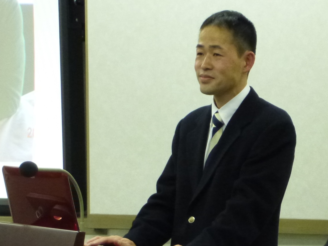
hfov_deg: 19.1
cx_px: 164
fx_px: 976
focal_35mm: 103
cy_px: 123
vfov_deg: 14.4
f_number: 5.7
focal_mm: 18.3
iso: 800
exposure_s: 1/20
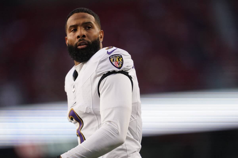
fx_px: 2644
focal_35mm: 400
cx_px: 119
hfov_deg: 5.2
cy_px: 79
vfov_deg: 3.4
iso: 2000
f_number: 2.8
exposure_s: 1/3200
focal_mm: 400
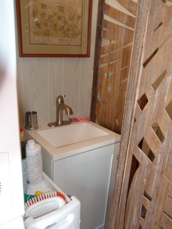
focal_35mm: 28
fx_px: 185
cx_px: 82
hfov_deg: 49.8
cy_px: 121
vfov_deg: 63.4
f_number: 2.8
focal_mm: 4.5
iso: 100
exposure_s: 1/10
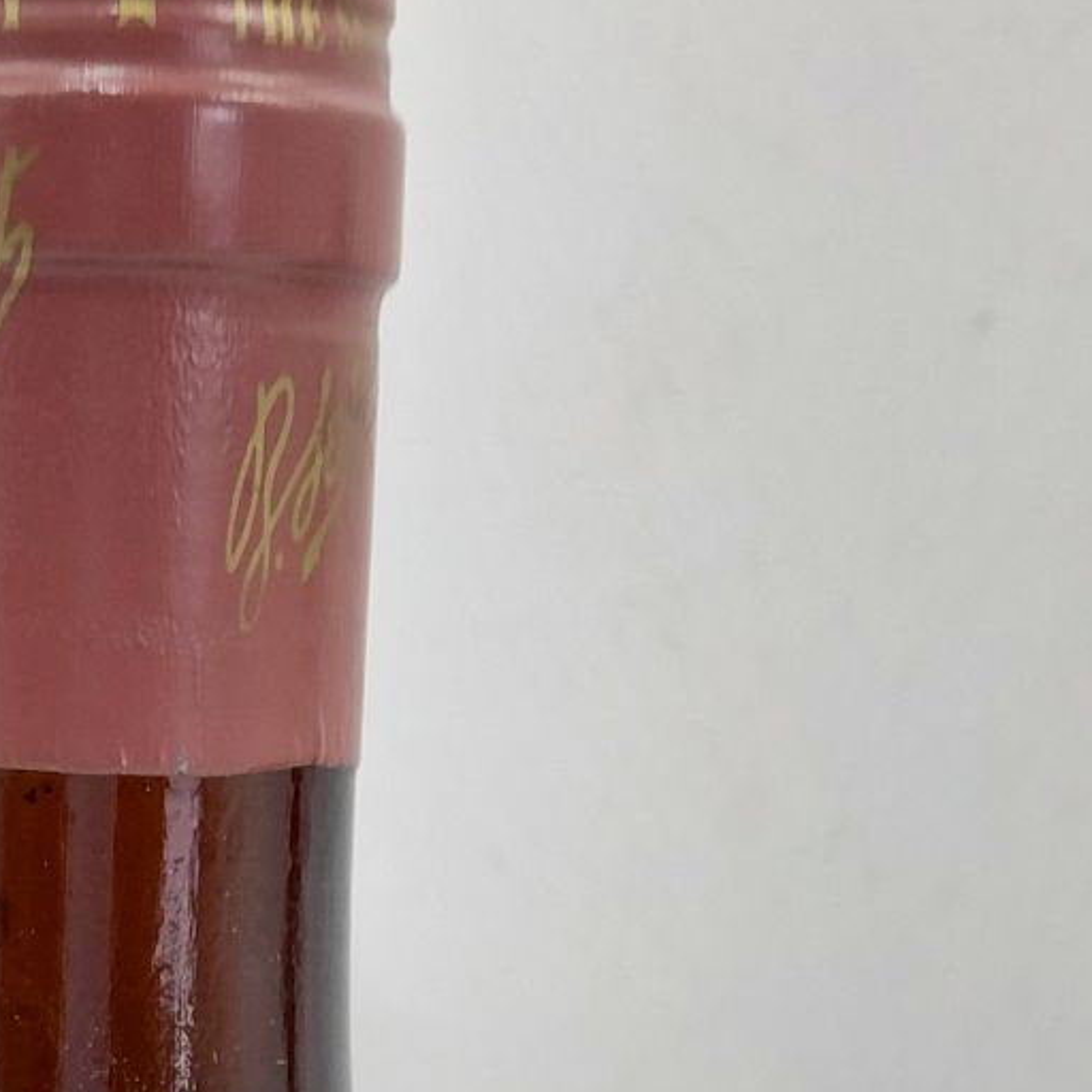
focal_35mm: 88
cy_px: 1687
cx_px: 83
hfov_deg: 19.3
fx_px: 3141
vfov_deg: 17.5
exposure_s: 1/100
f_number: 1.8
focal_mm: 4.69
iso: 200
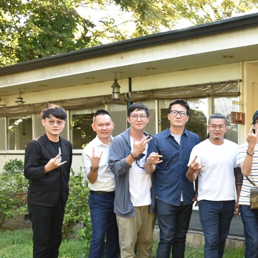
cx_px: 261
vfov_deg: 33.1
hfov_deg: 30.9
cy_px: 169
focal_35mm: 51
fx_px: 430
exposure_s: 1/100
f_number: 5
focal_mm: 18
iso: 400
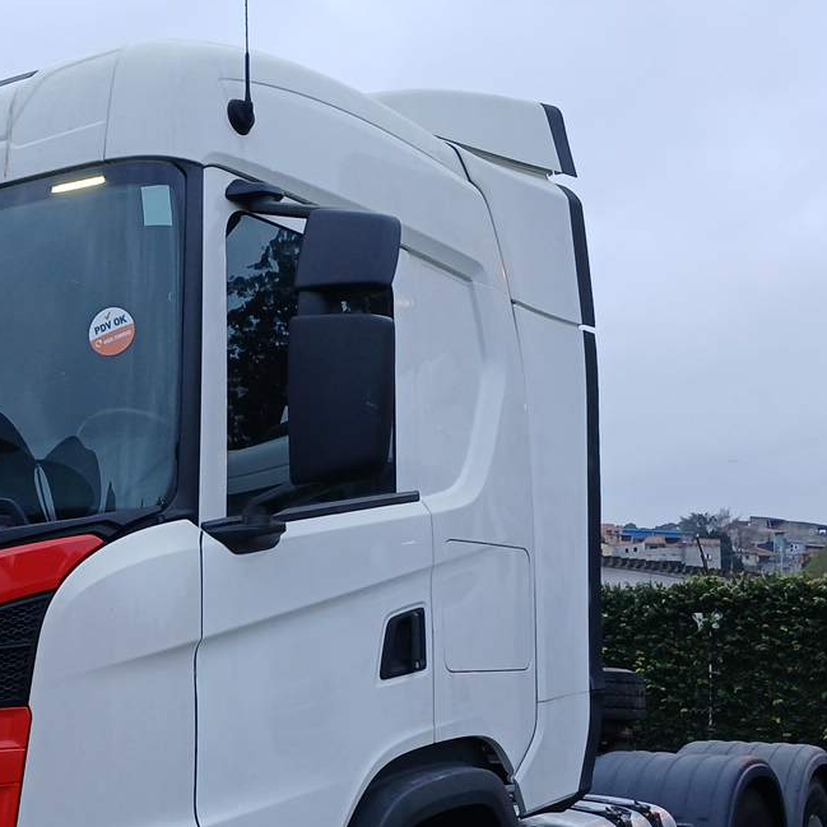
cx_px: 126
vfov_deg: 32.9
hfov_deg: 32.2
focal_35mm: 51
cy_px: 603
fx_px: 1378
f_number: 1.8
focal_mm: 3.98
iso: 83
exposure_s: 1/60
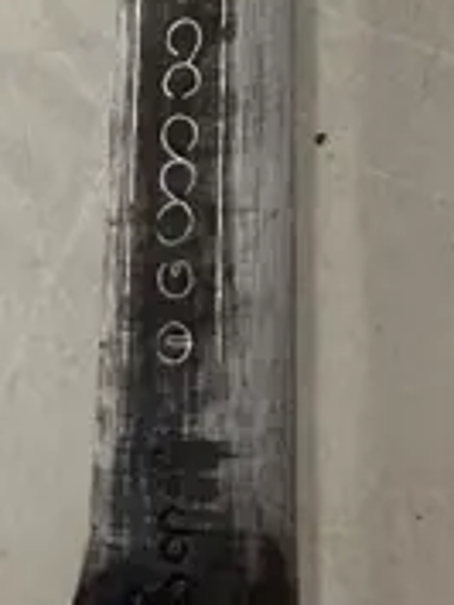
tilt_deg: -56.5
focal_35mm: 139
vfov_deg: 12.3
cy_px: -653
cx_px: 594
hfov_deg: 10.4
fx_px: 2428
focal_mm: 6.86
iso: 125
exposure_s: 1/50
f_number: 1.78
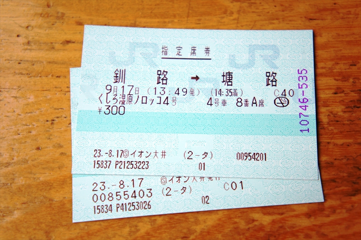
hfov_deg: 34.2
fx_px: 586
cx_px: 180
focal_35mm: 58
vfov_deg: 23.1
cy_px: 120
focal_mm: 39
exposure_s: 1/160
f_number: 4.5
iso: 400
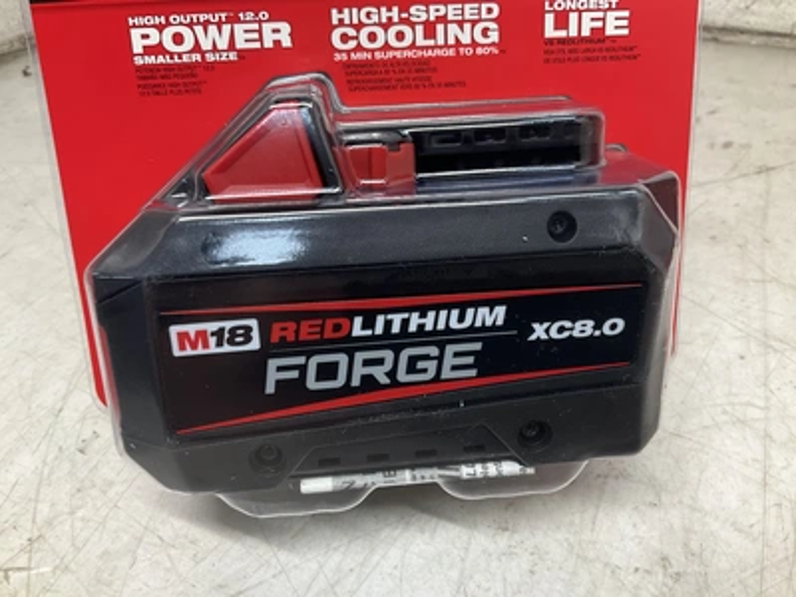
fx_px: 667
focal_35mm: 29
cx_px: 398
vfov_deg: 48.2
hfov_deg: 61.7
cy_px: 298
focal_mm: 3
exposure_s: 1/60
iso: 40
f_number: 1.8
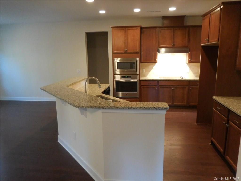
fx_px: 174
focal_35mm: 25
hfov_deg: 69.4
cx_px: 120
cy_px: 90
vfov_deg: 54.9
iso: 400
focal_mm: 4.5
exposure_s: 1/13
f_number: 3.3
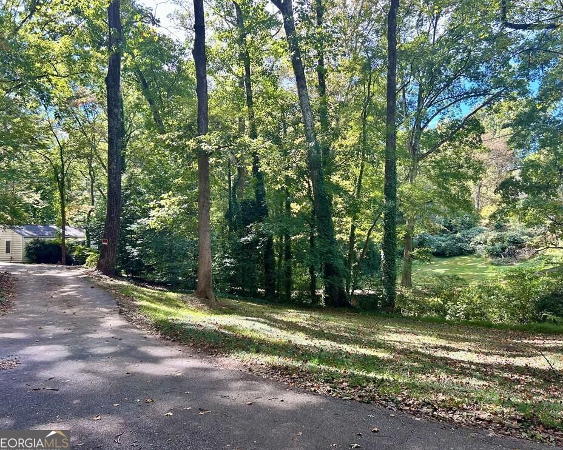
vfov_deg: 51.5
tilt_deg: +3.6
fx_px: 466
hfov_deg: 62.2
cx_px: 301
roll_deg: +0.1
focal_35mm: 28
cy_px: 220
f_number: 1.5
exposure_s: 1/380
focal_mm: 5.7
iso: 50
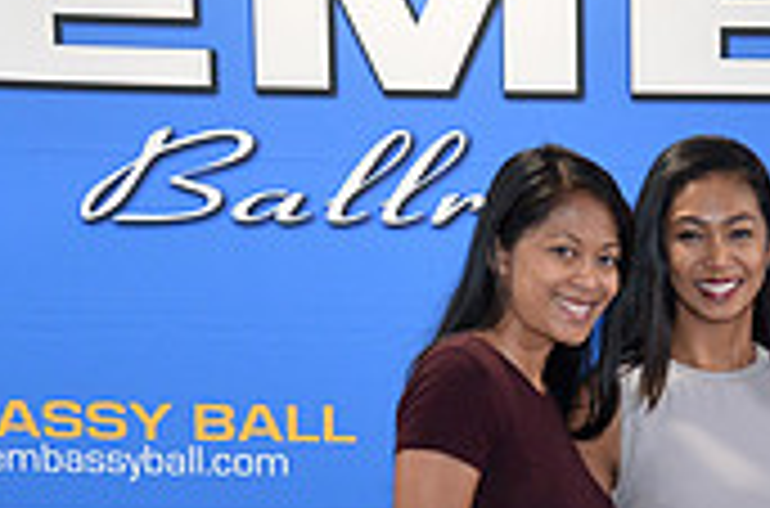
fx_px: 2752
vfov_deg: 10.3
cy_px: 722
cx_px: 937
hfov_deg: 15.3
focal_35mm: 129
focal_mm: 38
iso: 1600
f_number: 4
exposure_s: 1/250
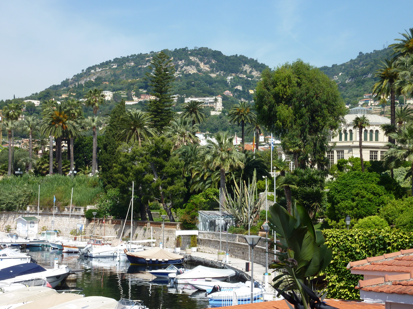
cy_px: 154
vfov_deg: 23.3
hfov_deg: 30.7
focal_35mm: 63
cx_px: 206
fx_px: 752
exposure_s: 1/500
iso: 80
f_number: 4.5
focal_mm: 10.3
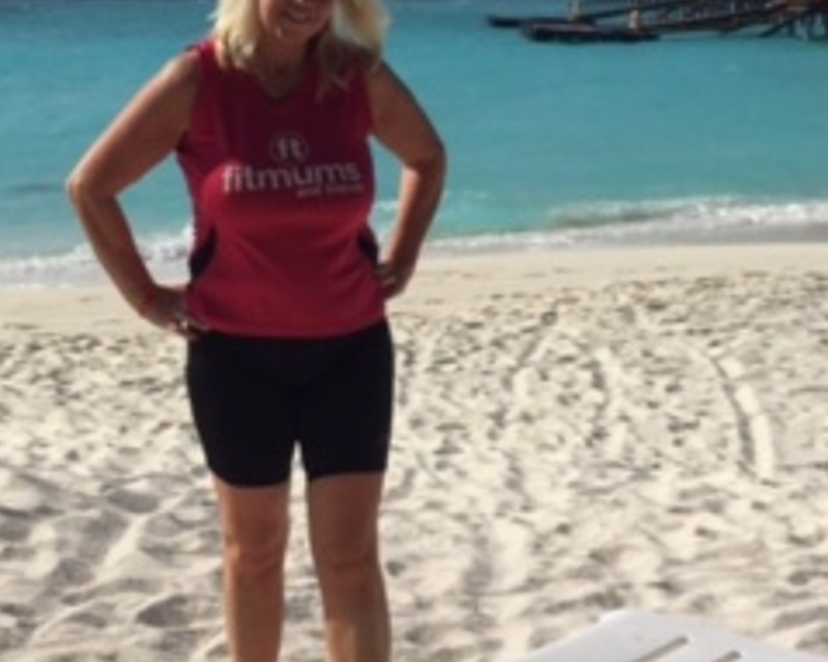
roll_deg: -0.6
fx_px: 1984
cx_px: 246
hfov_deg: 23.4
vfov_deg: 18.9
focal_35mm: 81
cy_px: 246
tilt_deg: -9.6
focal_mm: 3.3
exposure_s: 1/3268
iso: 25
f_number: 2.4
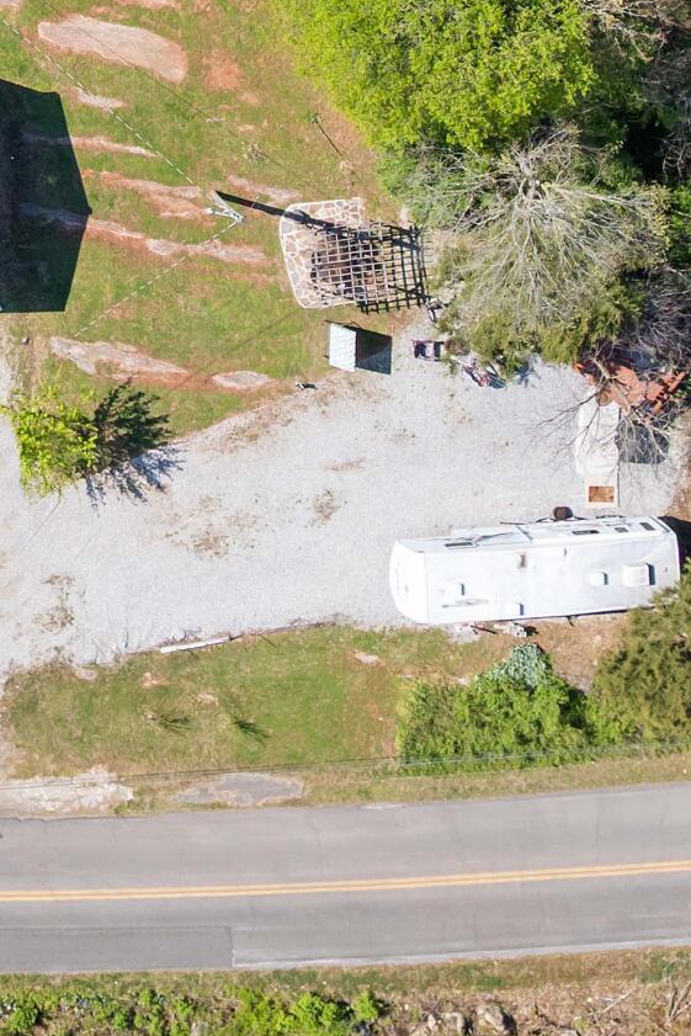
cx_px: -222
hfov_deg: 14.7
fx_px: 2561
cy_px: -269
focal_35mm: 89
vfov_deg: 21.0
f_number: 2.8
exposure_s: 1/40
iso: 100
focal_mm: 12.29
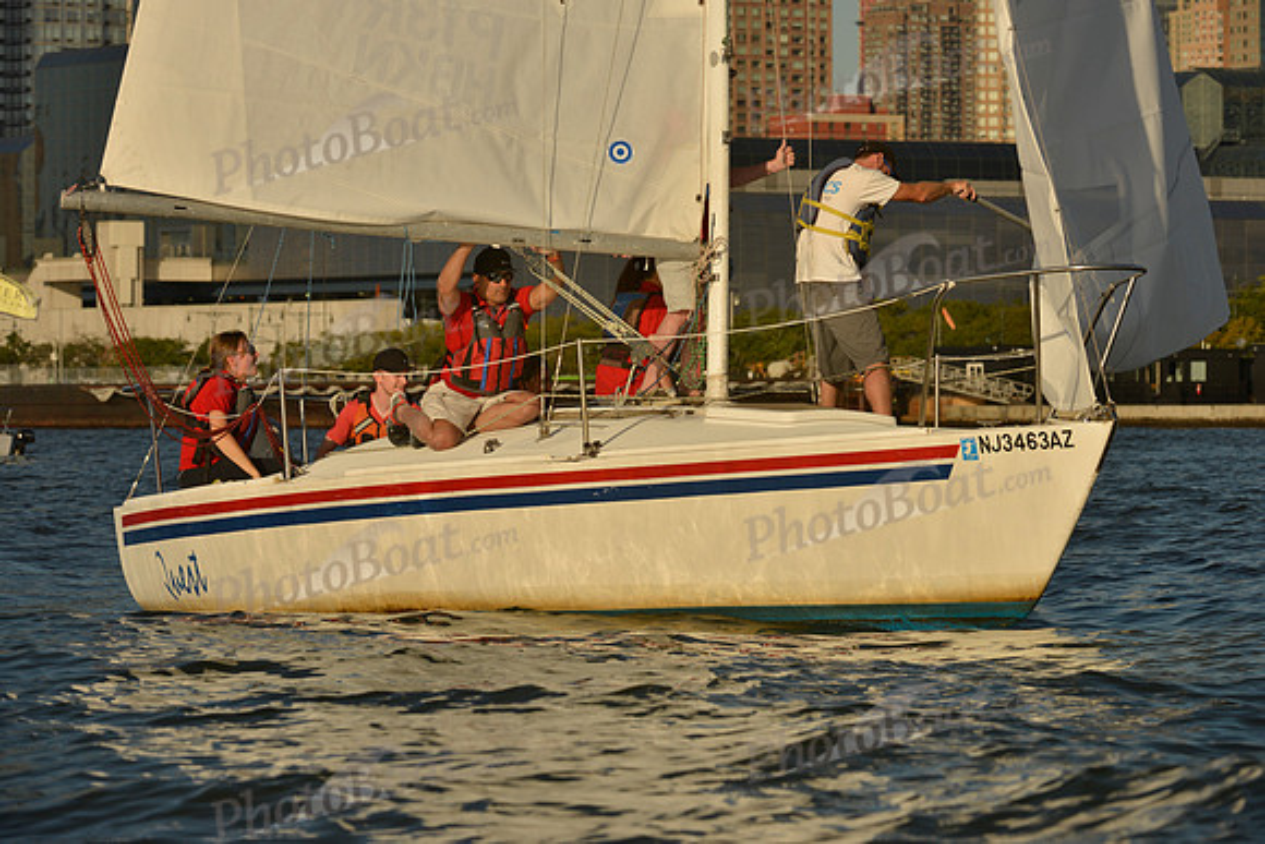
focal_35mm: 200
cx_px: 632
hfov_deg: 10.3
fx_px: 7029
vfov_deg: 6.9
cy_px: 422
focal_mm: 200
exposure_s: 1/1000
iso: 200
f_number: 10
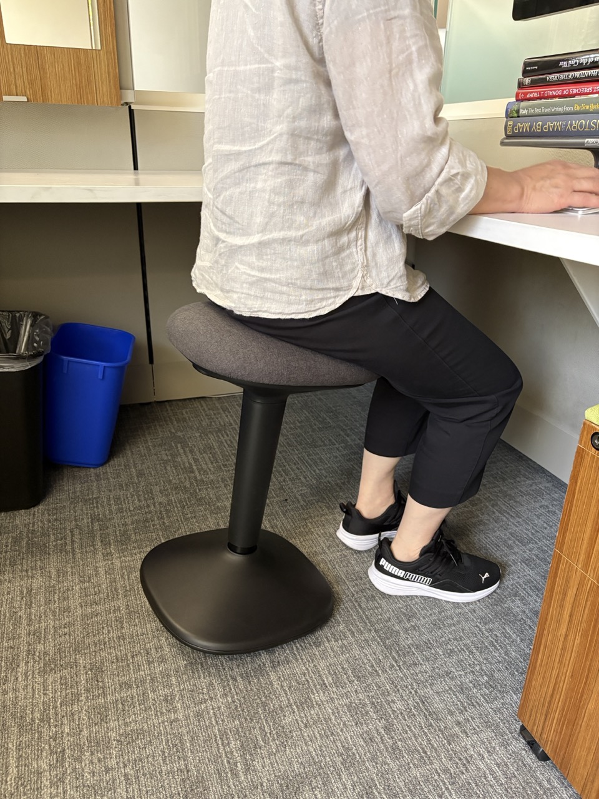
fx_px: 600
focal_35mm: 26
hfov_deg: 53.1
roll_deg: -1.3
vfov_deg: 67.3
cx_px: 300
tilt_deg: -22.9
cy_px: 400
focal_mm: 5.96
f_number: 1.6
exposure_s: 1/59
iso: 320
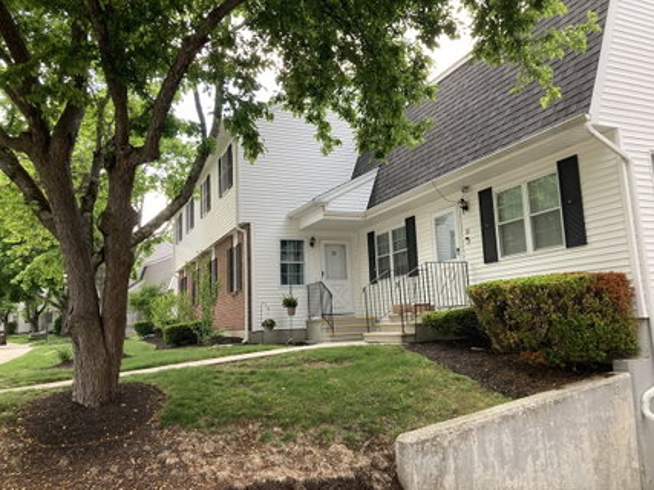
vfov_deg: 49.7
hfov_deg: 63.5
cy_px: 245
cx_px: 327
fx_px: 529
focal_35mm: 28
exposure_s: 1/121
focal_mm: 3.99
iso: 40
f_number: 1.8
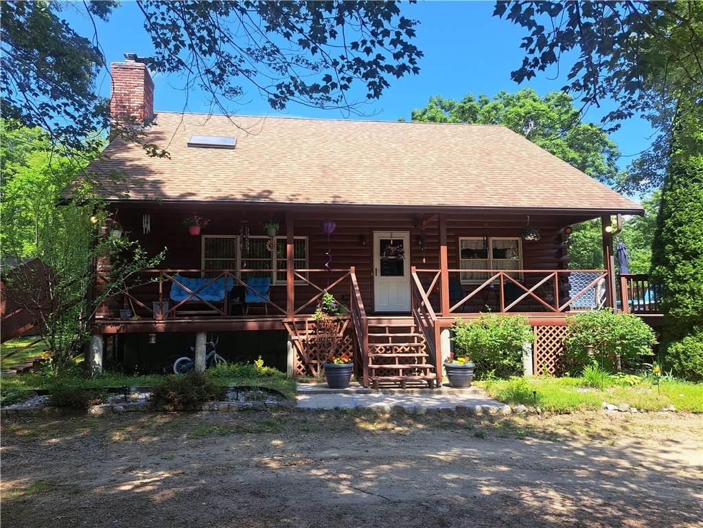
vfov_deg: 56.8
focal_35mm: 24
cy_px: 264
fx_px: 487
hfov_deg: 71.6
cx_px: 352
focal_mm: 5.23
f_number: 1.8
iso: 50
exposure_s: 1/718
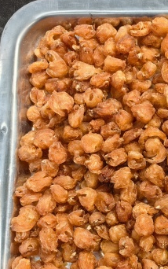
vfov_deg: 30.1
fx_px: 490
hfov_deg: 16.9
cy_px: 201
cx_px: 280
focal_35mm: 67
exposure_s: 1/99.4
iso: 160
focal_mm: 6.98
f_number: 4
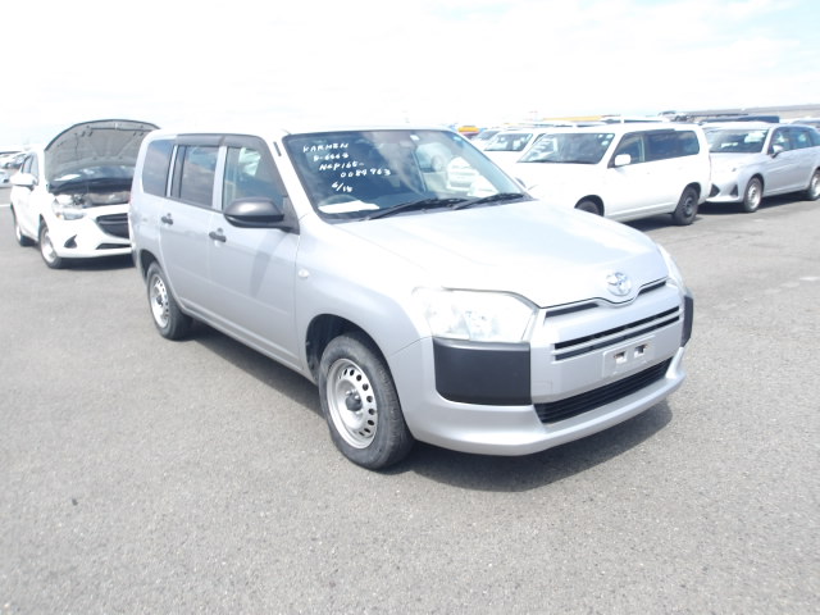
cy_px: 308
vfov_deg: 51.4
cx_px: 410
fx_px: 640
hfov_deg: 65.3
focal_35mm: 27
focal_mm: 4.9
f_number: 10.4
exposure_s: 1/60
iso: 100
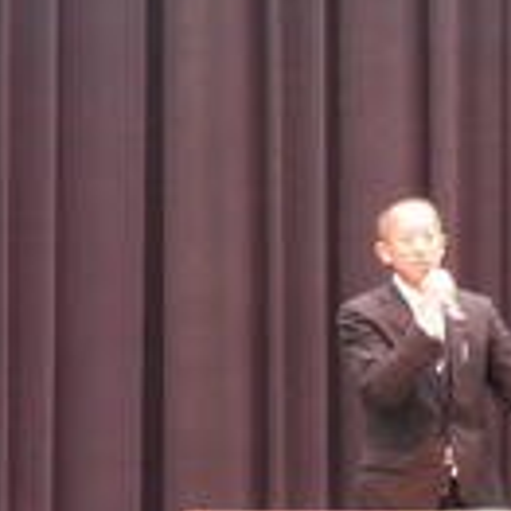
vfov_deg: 2.4
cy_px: 546
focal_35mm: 726
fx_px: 12125
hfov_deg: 2.4
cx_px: 491
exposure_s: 1/8
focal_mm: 48.4
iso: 800
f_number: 5.5
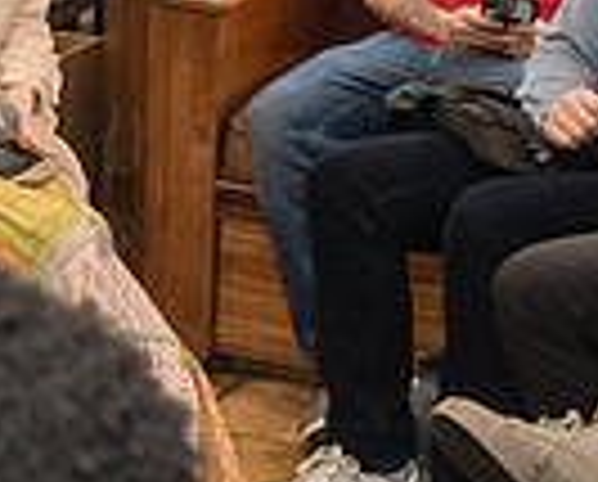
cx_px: -459
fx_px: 2536
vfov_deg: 10.7
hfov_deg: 12.4
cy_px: -43
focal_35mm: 143
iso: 4000
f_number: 4
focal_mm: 35
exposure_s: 1/200
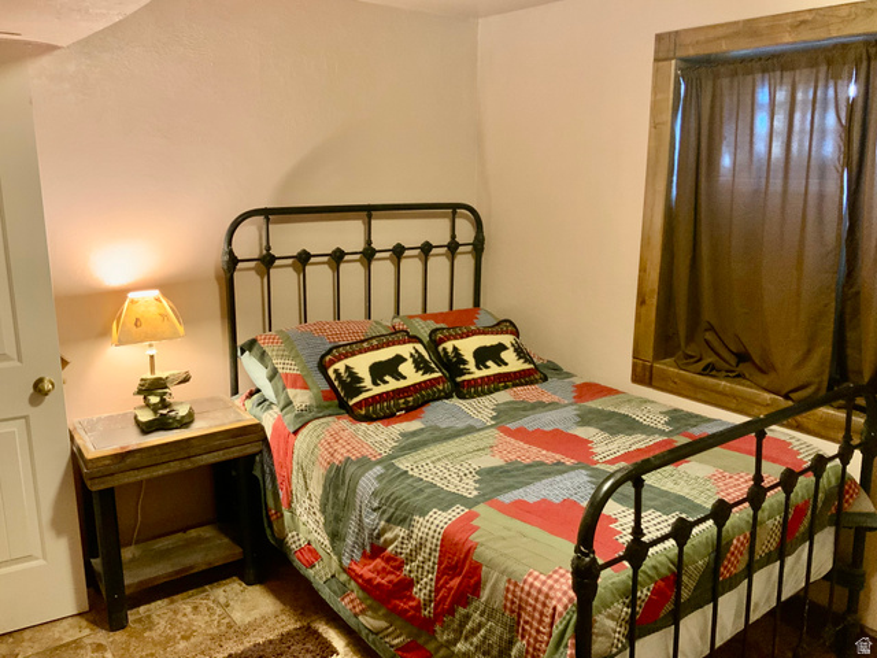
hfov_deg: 61.7
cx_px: 438
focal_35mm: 29
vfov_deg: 48.2
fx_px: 735
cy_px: 329
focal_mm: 3
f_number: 1.8
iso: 320
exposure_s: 1/40
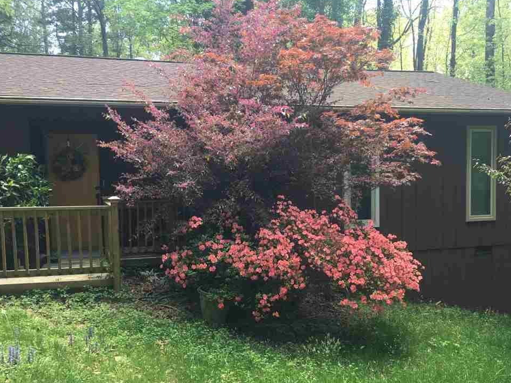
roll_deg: +1.3
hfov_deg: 47.8
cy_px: 233
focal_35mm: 39
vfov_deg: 36.7
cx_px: 272
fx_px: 576
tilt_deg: -4.6
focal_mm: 4.15
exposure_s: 1/120
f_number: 2.2
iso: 32
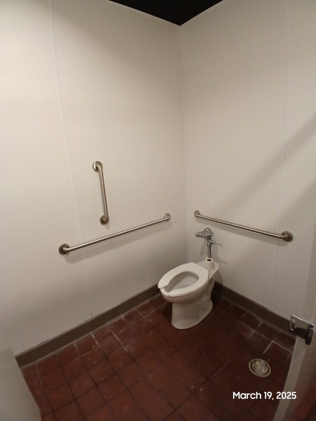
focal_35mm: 17
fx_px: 207
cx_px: 158
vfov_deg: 91.0
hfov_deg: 74.7
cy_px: 210
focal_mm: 1.4
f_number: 2.2
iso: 250
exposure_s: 1/30
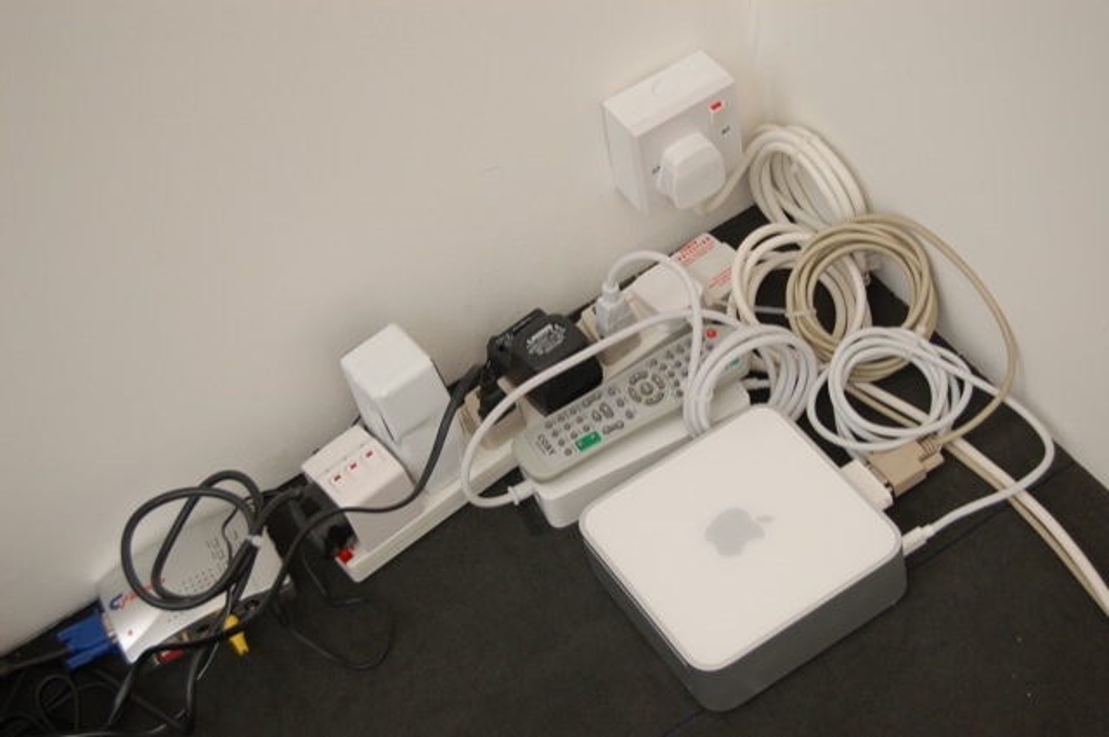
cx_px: 554
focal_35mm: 63
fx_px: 1938
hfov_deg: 31.9
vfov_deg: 21.5
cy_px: 368
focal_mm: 42
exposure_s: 1/40
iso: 200
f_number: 5.3
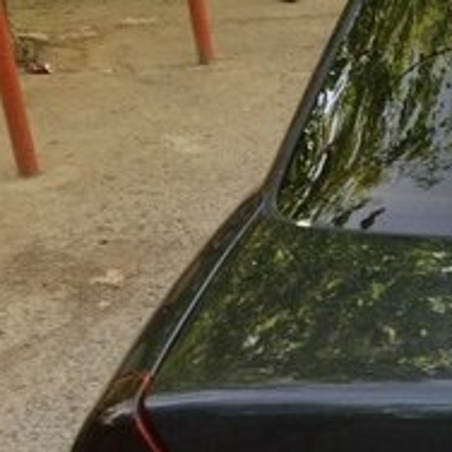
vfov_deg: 19.1
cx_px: 743
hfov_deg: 16.9
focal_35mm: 90
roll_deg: +0.1
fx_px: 1330
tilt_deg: -22.6
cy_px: 359
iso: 40
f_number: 2.2
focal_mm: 4.15
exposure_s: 1/100
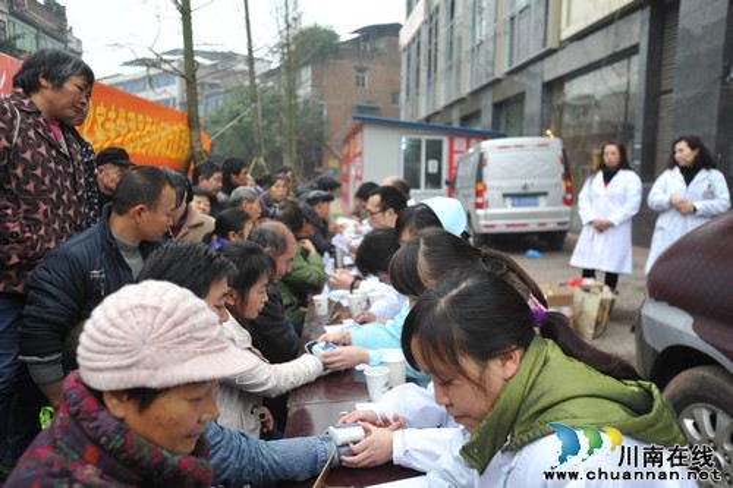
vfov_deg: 43.6
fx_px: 611
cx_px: 366
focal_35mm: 30
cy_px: 244
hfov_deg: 61.9
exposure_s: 1/80
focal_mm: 30
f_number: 3.2
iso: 500
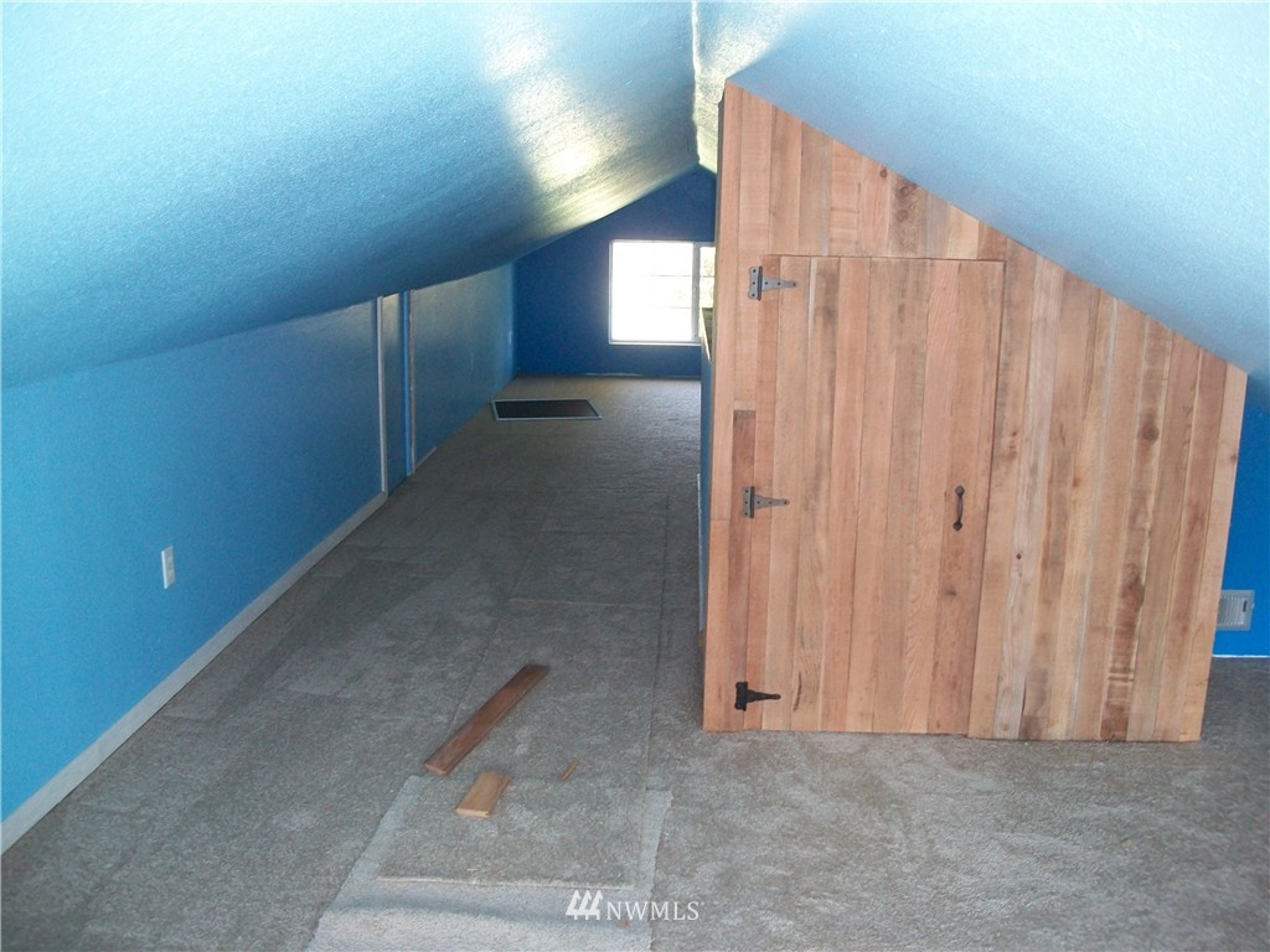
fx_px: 1174
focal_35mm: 32
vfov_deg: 44.2
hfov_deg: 56.8
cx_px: 635
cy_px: 476
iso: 160
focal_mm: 5.7
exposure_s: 1/30
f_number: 2.9
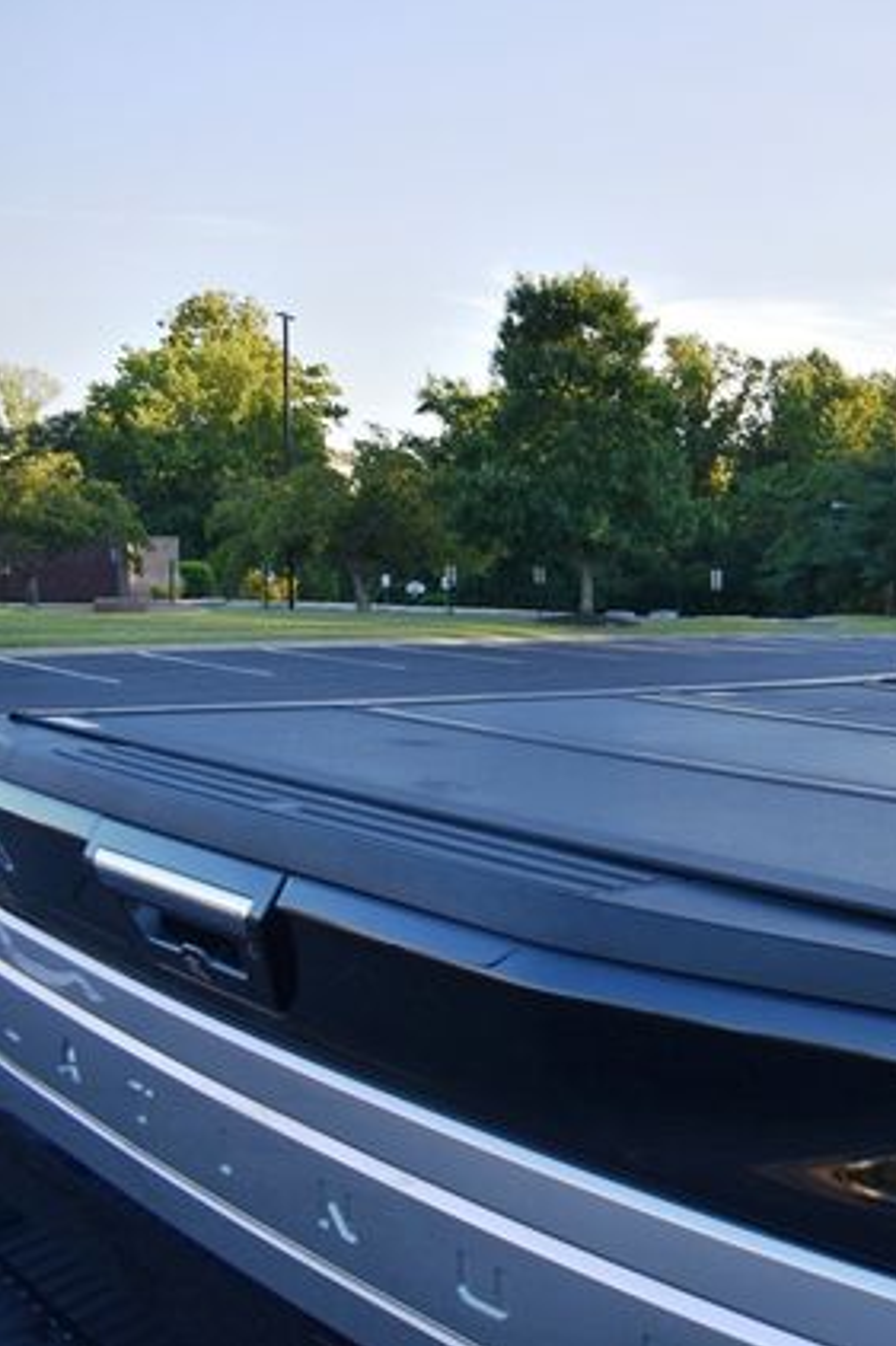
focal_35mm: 41
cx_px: 1017
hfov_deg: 29.1
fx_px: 1532
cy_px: 671
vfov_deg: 47.4
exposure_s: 1/250
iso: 250
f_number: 5.6
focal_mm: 18
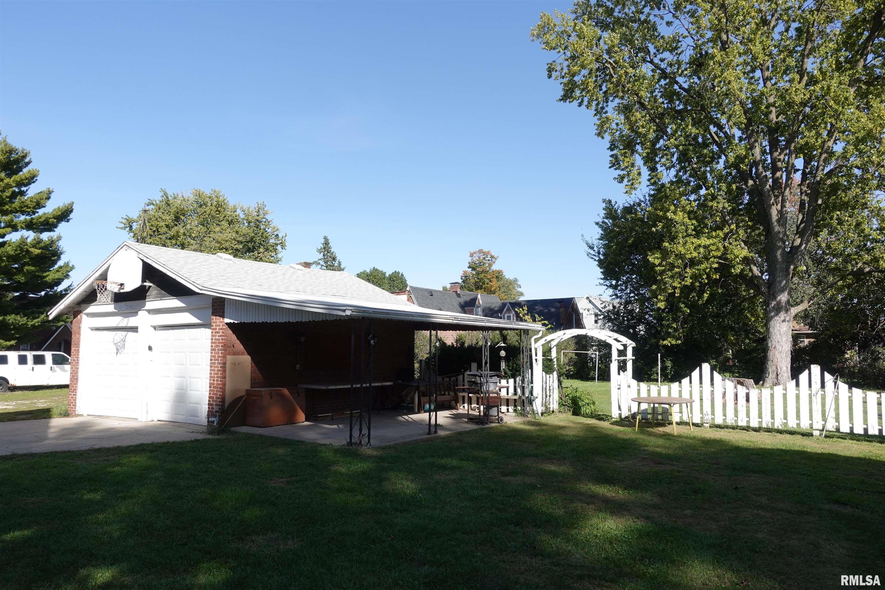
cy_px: 295
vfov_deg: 53.1
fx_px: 590
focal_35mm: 24
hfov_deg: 73.7
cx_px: 442
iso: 125
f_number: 4
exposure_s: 1/640
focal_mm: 8.8
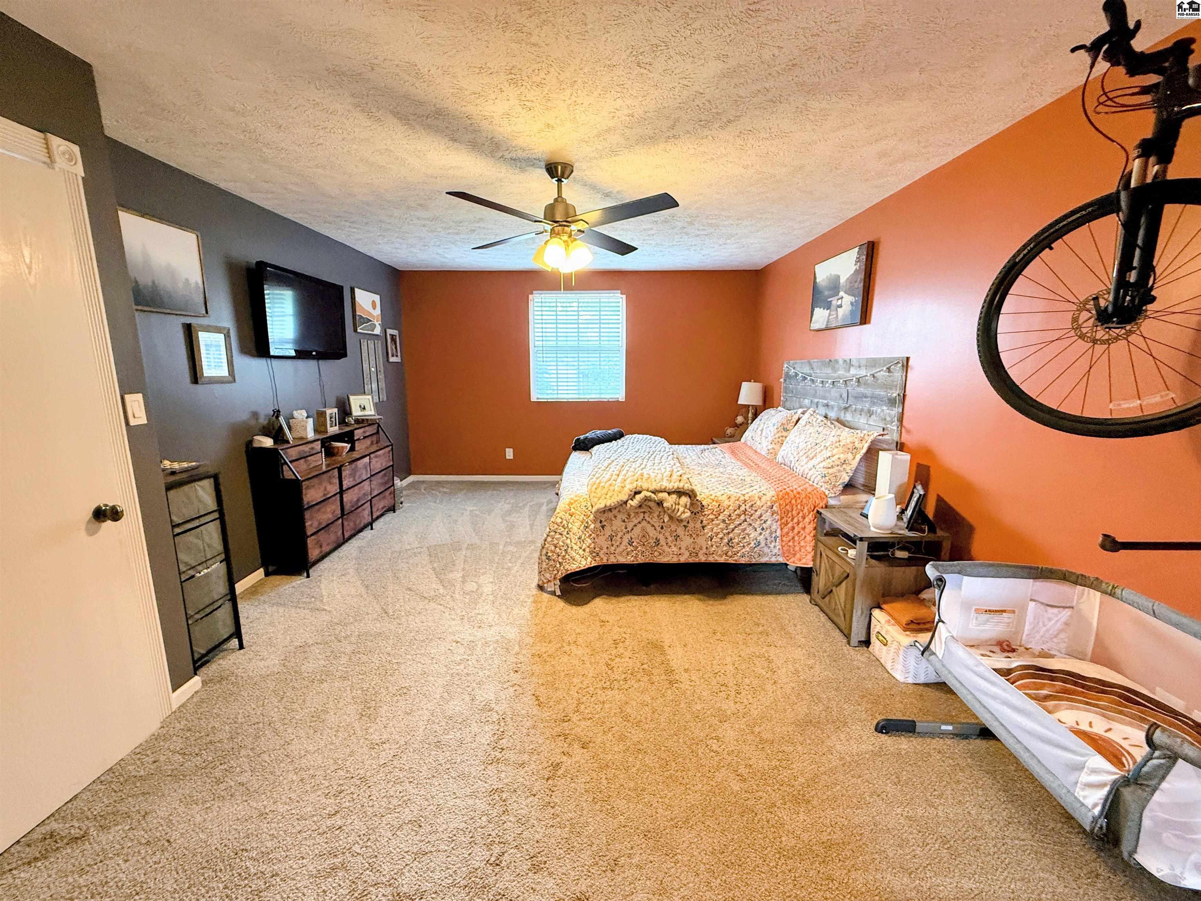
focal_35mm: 14
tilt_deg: -10.1
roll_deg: -0.2
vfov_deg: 85.7
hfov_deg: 102.1
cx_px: 600
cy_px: 450
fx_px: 486
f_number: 2.2
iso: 500
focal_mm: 2.22
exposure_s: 1/60
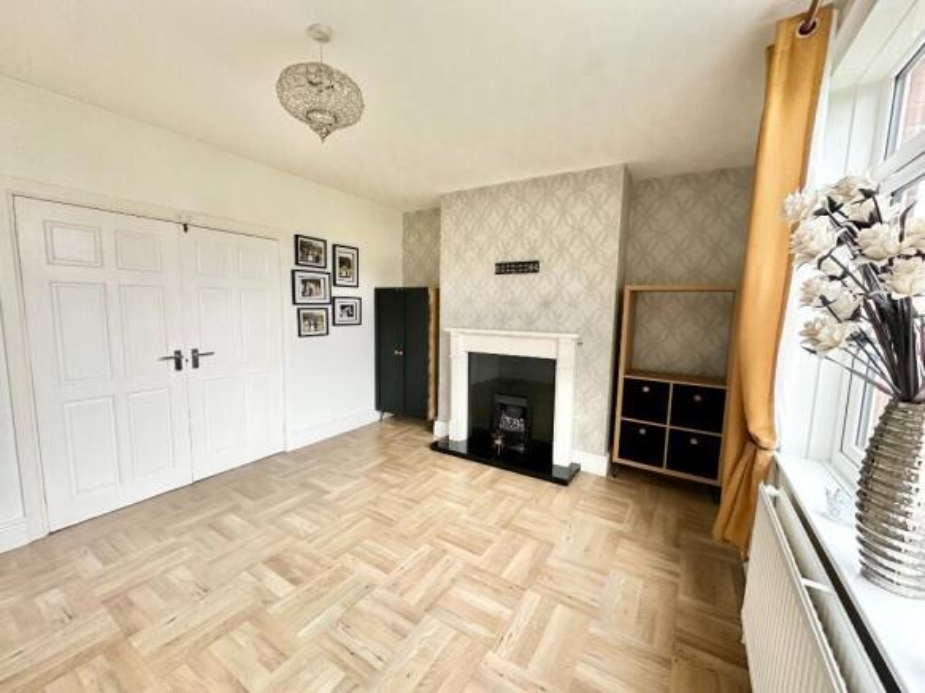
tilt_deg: -6.1
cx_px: 462
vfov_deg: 85.7
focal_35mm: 14
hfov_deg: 102.1
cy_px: 346
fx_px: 374
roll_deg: -1.3
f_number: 2.2
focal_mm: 2.22
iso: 320
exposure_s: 1/72
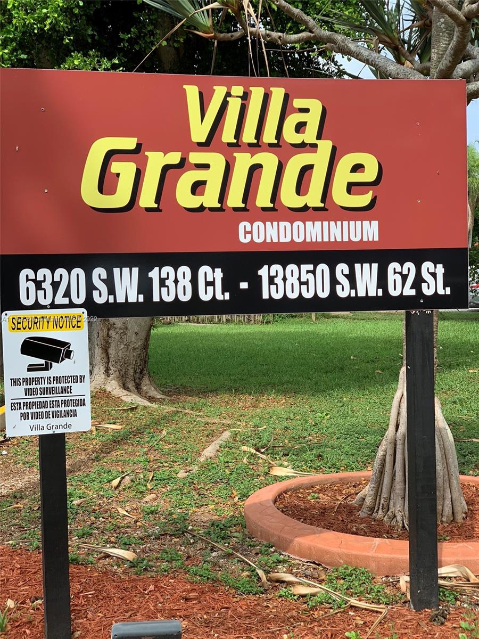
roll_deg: +1.3
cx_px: 240
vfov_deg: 36.8
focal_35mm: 52
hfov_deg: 28.0
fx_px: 959
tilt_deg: -3.6
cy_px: 320
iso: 16
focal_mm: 6
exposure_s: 1/475
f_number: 2.4
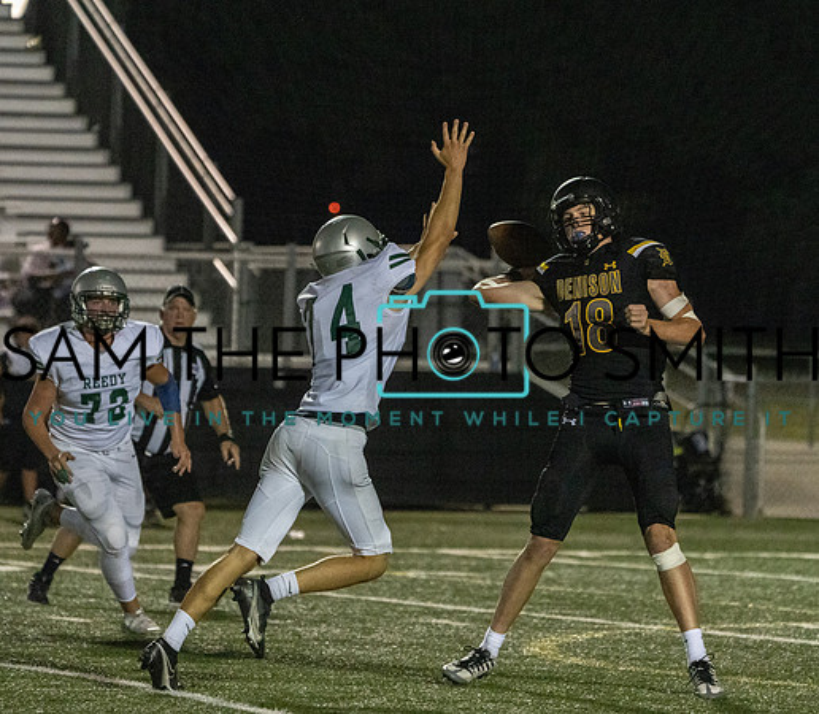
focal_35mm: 302
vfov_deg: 5.4
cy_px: 368
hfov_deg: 6.2
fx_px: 7592
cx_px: 465
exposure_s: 1/1000
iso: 20000
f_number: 5.6
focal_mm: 244
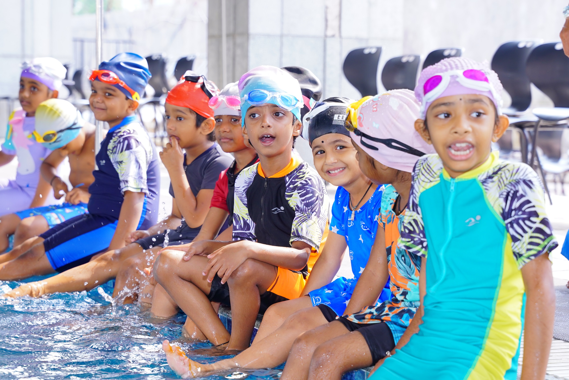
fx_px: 1407
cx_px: 284
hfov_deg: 22.9
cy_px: 190
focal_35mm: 89
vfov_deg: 15.4
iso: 320
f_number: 4
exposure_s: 1/250
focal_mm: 59.9
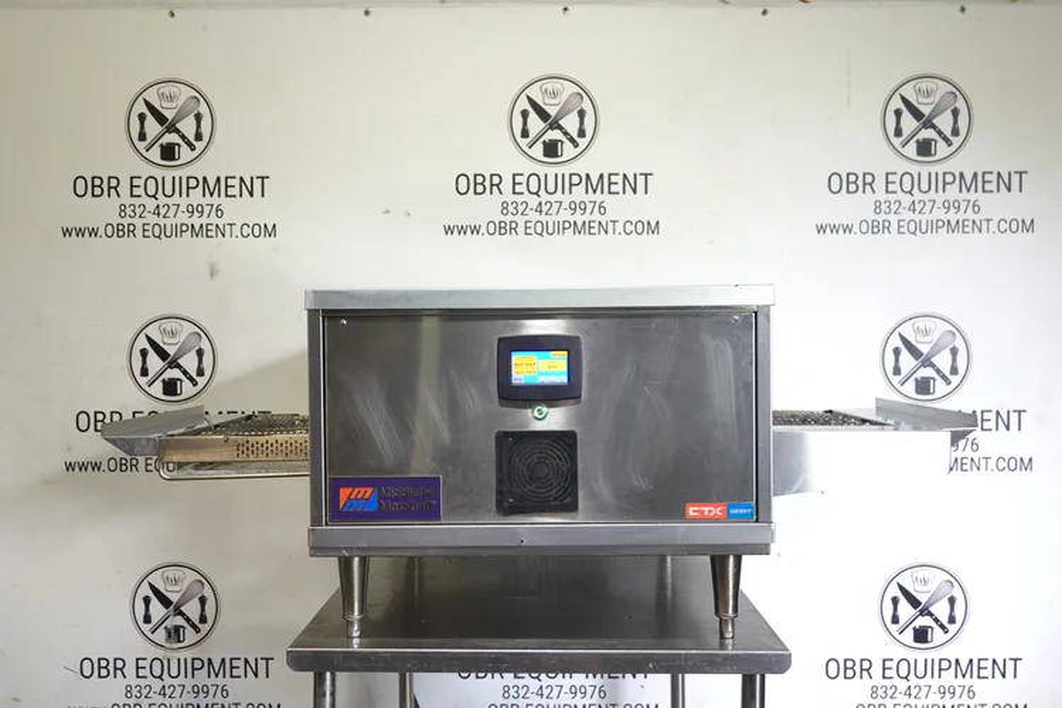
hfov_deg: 60.3
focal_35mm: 31
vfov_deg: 42.3
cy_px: 354
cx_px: 531
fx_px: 914
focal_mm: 11.52
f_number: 3.5
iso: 64
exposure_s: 1/6
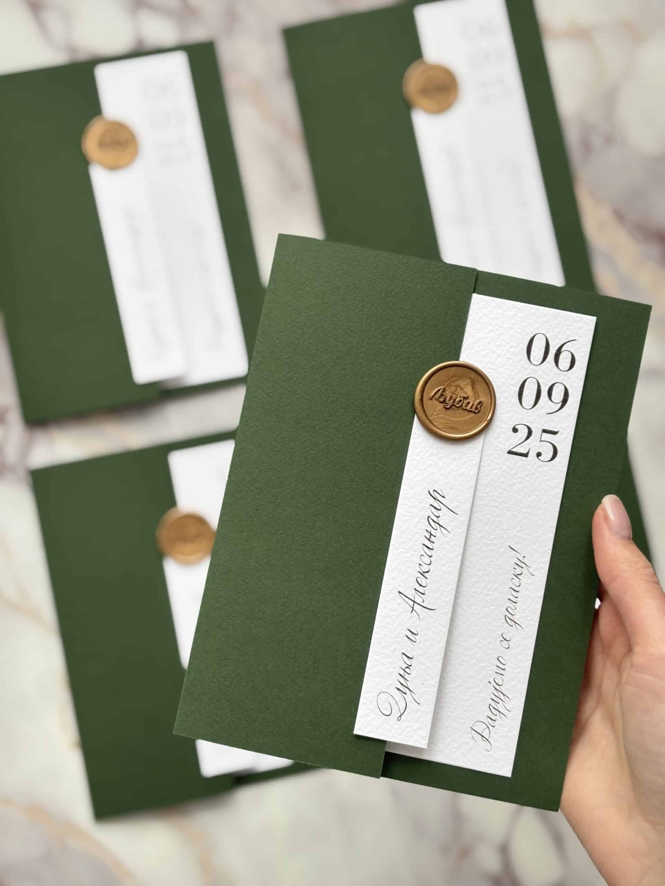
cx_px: 332
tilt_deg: -85.3
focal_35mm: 52
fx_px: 1332
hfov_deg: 28.0
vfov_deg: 36.8
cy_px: 443
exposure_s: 1/107
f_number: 1.6
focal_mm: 5.96
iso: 50
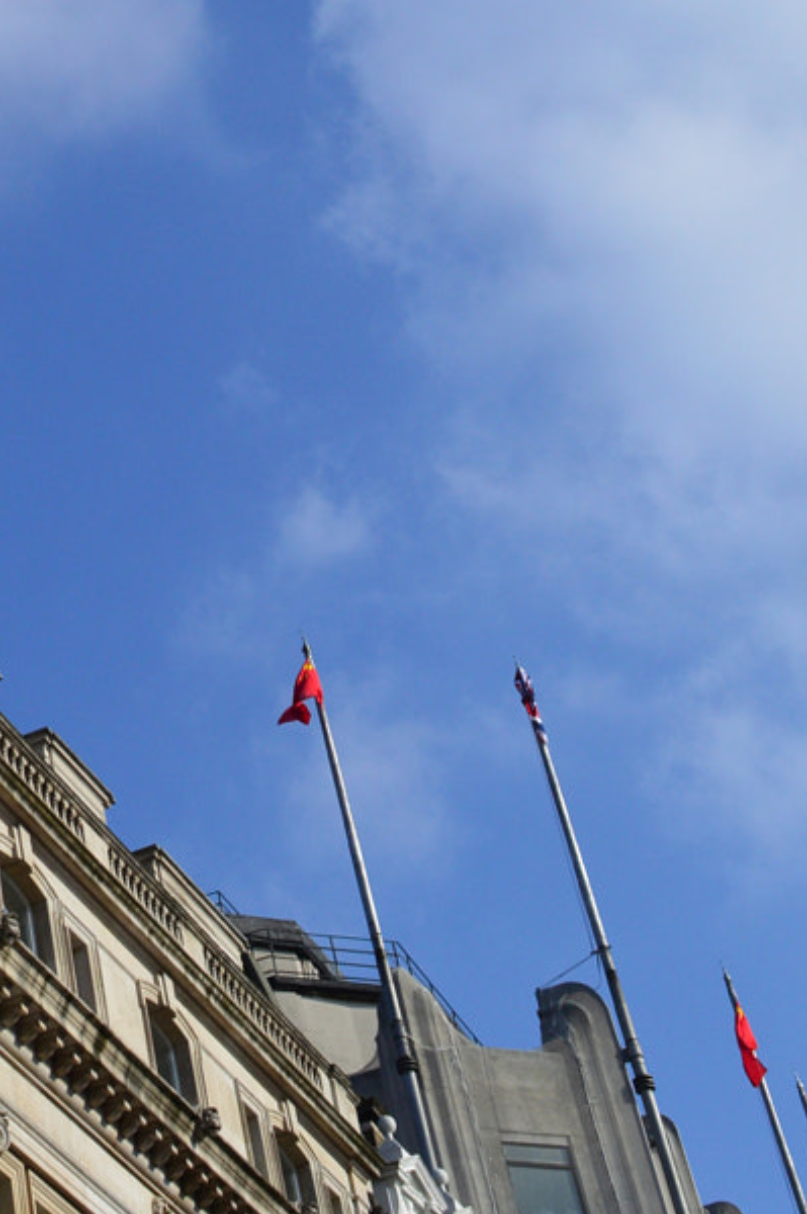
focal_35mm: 80
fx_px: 2694
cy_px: -40
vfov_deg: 24.1
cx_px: -144
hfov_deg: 16.4
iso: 200
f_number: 11
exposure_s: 1/500
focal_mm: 20
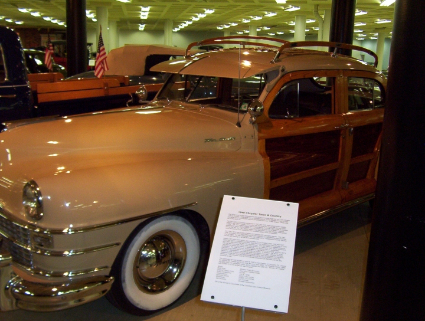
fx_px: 443
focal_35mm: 36
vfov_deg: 39.8
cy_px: 160
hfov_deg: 51.2
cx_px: 212
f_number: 2.76
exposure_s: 1/30
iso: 140
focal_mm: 5.54
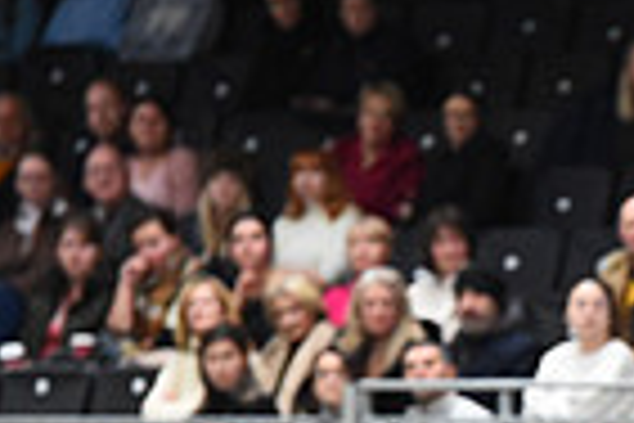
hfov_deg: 2.8
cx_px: 1228
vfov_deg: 1.8
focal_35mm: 743
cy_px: 562
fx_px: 13084
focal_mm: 180
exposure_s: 1/640
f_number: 4.5
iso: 5000
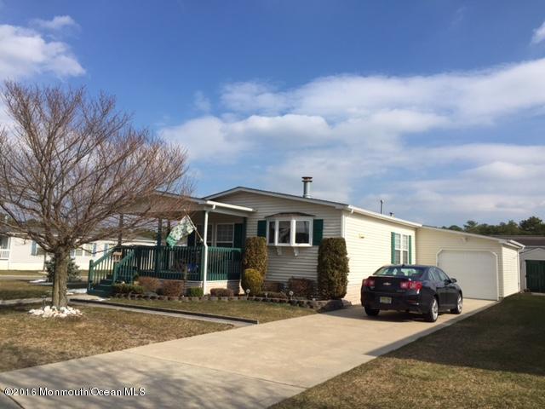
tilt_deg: +7.1
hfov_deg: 61.7
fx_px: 457
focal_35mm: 29
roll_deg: -1.8
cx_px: 272
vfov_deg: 48.2
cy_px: 204
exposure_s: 1/2198
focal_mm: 4.15
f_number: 2.2
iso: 32
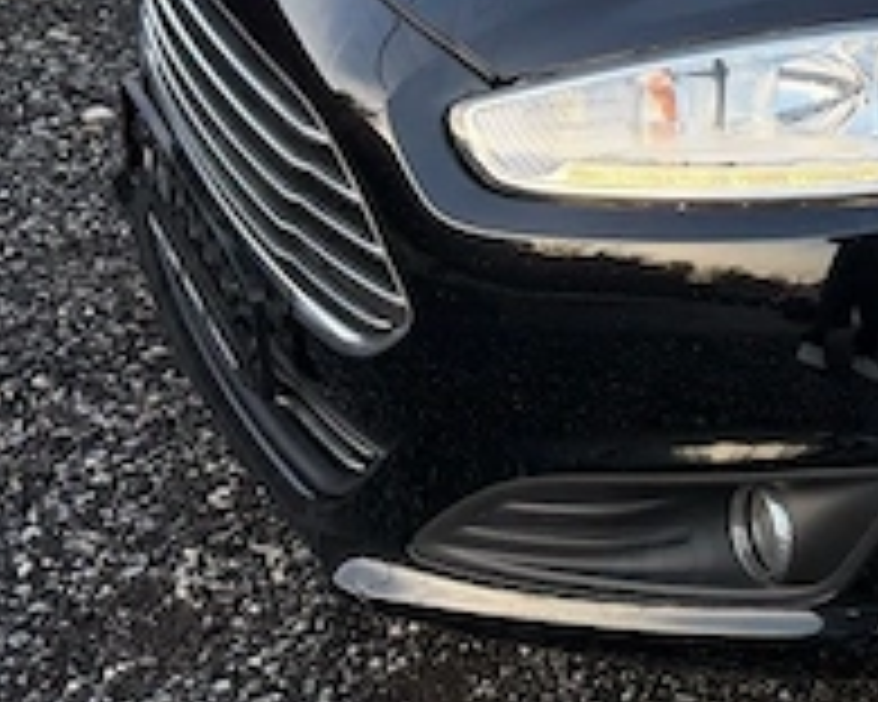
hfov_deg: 22.0
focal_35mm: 72
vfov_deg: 20.8
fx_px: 1871
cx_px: 1306
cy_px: 50
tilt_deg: -18.9
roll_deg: -12.2
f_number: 1.78
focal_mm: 6.76
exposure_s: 1/215
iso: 80
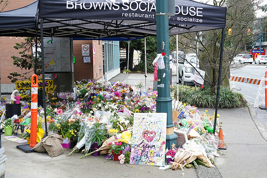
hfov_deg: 39.6
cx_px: 134
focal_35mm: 50
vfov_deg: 27.0
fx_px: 371
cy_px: 89
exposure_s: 1/125
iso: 1000
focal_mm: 50
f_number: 5.6
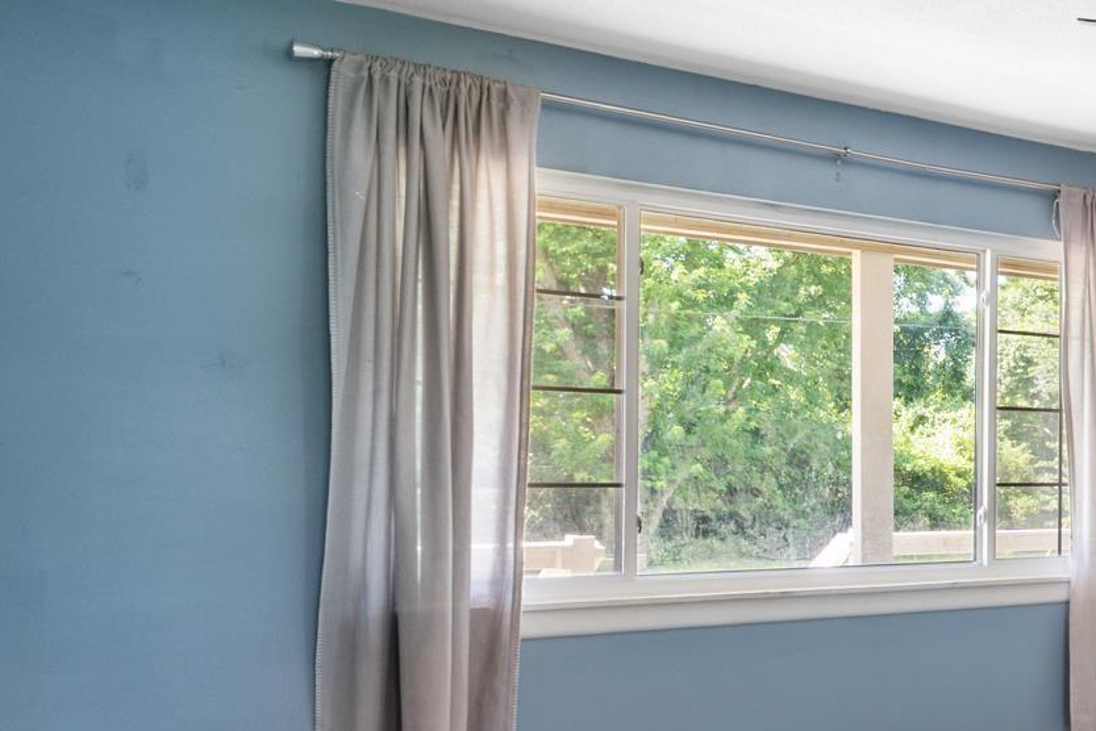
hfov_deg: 29.7
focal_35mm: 45
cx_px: 1578
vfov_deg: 29.7
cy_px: 487
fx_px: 1370
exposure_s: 1/40
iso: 250
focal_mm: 10
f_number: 7.1
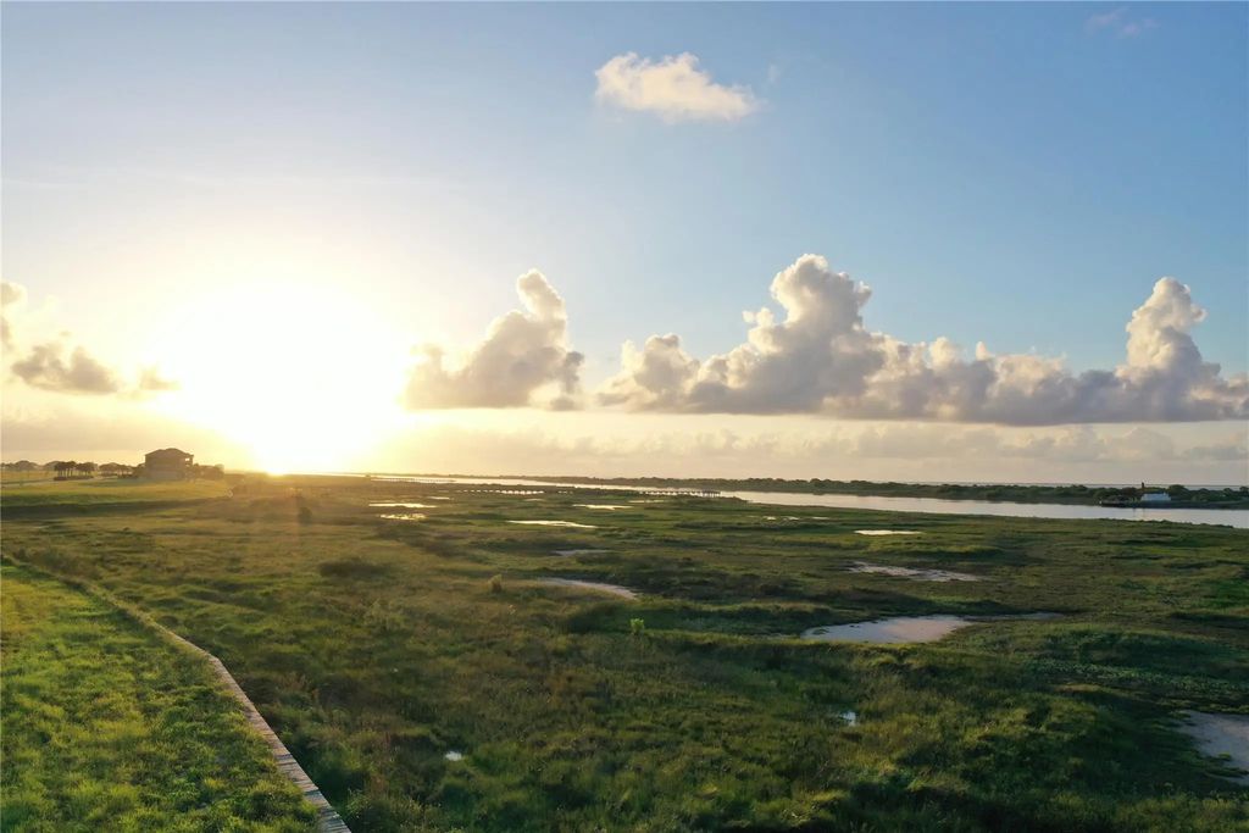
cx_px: 624
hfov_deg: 65.5
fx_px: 972
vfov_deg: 46.4
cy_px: 416
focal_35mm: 28
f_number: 5.6
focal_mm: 10.26
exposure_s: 1/320
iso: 100
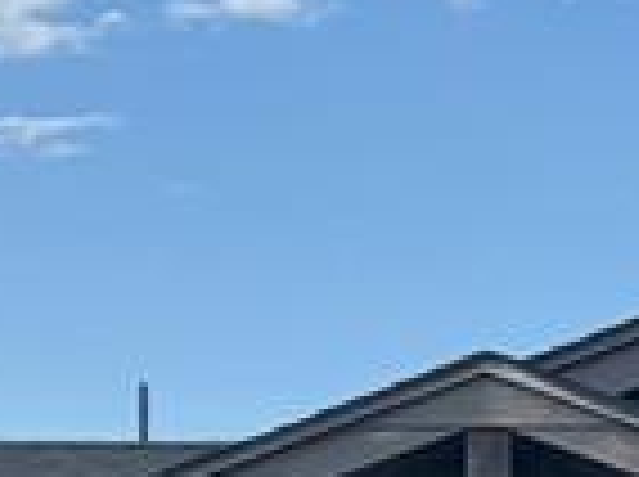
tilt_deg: -15.3
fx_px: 3741
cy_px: 2156
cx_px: 482
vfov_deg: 5.8
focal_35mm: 203
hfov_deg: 9.7
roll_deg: -0.3
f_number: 1.78
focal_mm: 6.76
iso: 80
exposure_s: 1/1292
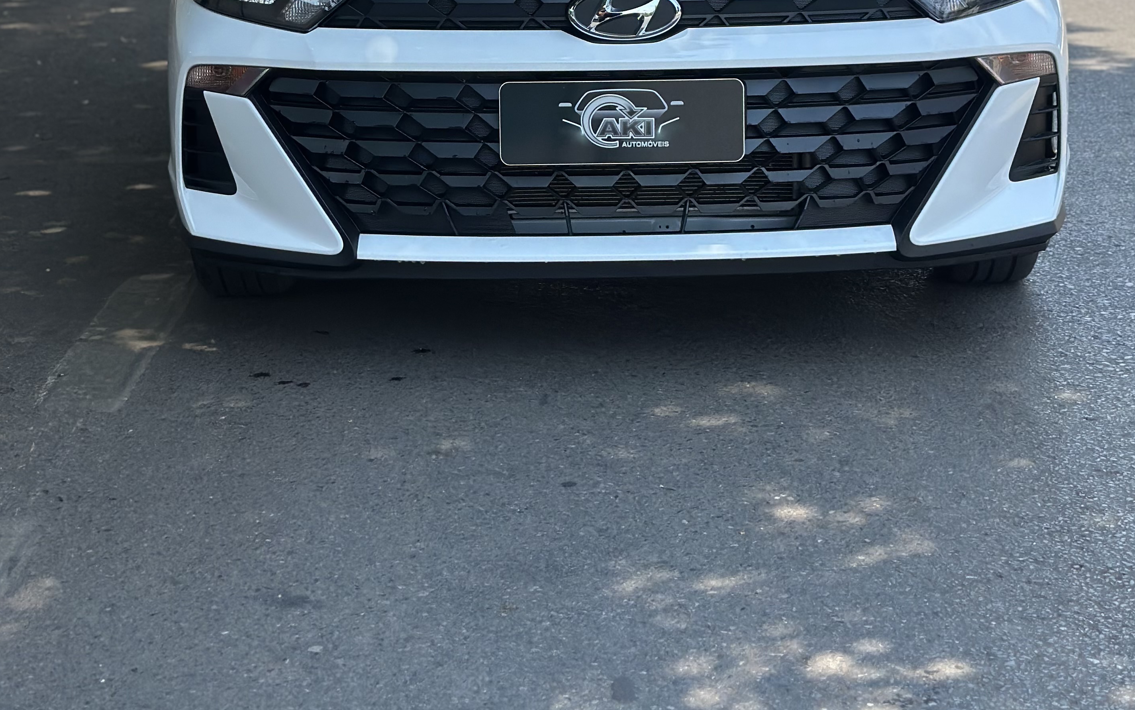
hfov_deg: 28.6
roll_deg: -2.3
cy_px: -27
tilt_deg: -4.5
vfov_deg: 17.6
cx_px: 593
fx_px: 2227
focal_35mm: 72
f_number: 1.78
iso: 80
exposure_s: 1/2597
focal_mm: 6.86
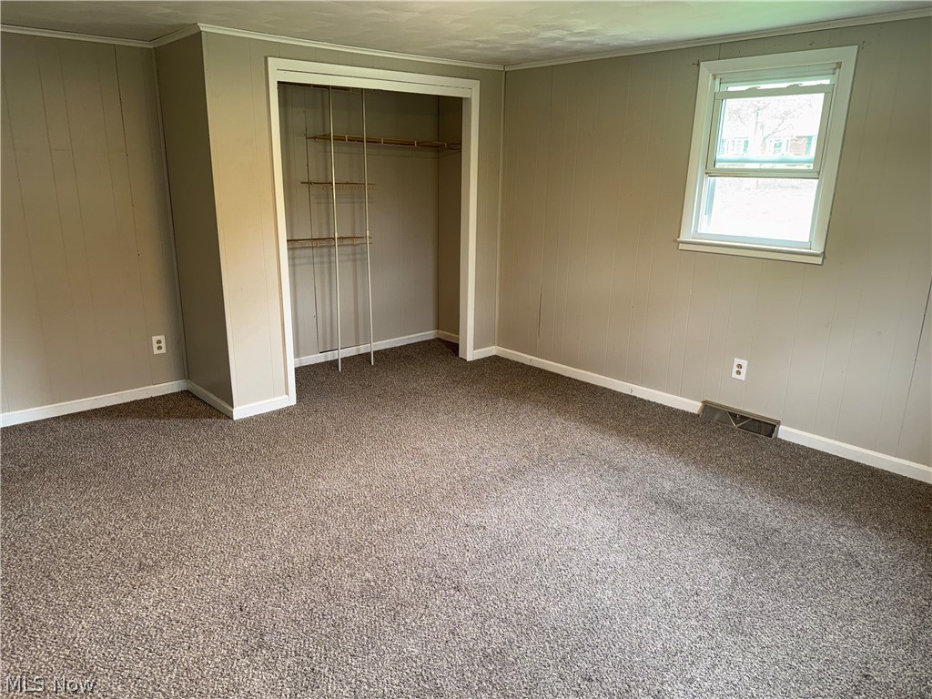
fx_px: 646
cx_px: 466
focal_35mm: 24
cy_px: 350
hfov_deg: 71.6
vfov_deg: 56.8
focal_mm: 6.76
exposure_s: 1/26
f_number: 1.78
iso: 64
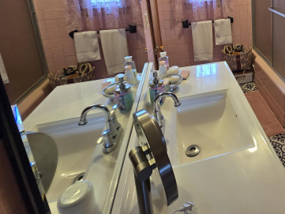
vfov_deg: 50.0
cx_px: 240
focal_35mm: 24
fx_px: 198
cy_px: 18
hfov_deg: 63.4
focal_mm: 2.2
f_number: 2.2
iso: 125
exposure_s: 1/60
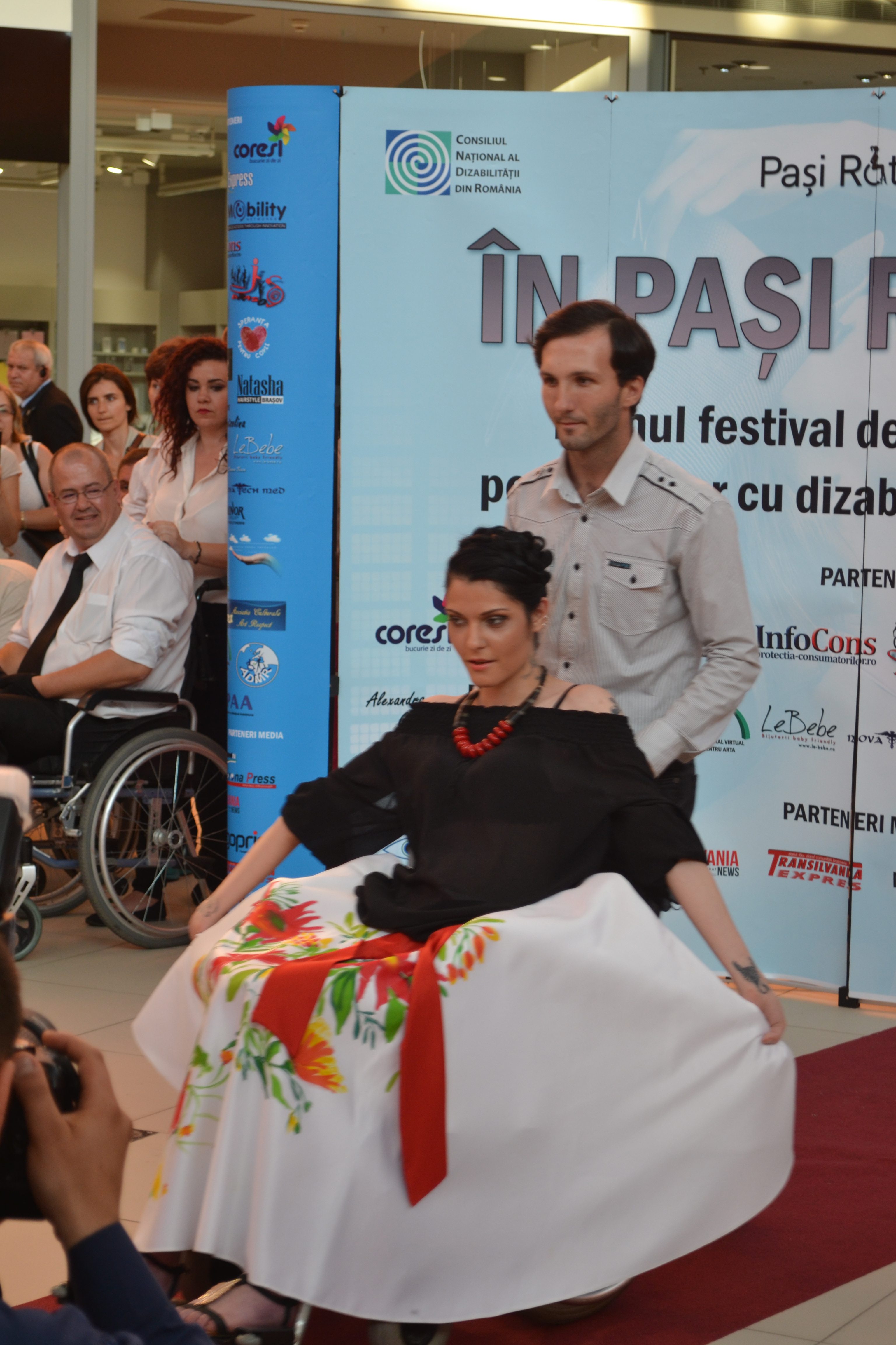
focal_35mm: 82
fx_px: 3080
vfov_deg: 24.6
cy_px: 672
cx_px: 448
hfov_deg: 16.6
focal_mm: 55
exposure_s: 1/60
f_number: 5.6
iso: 400
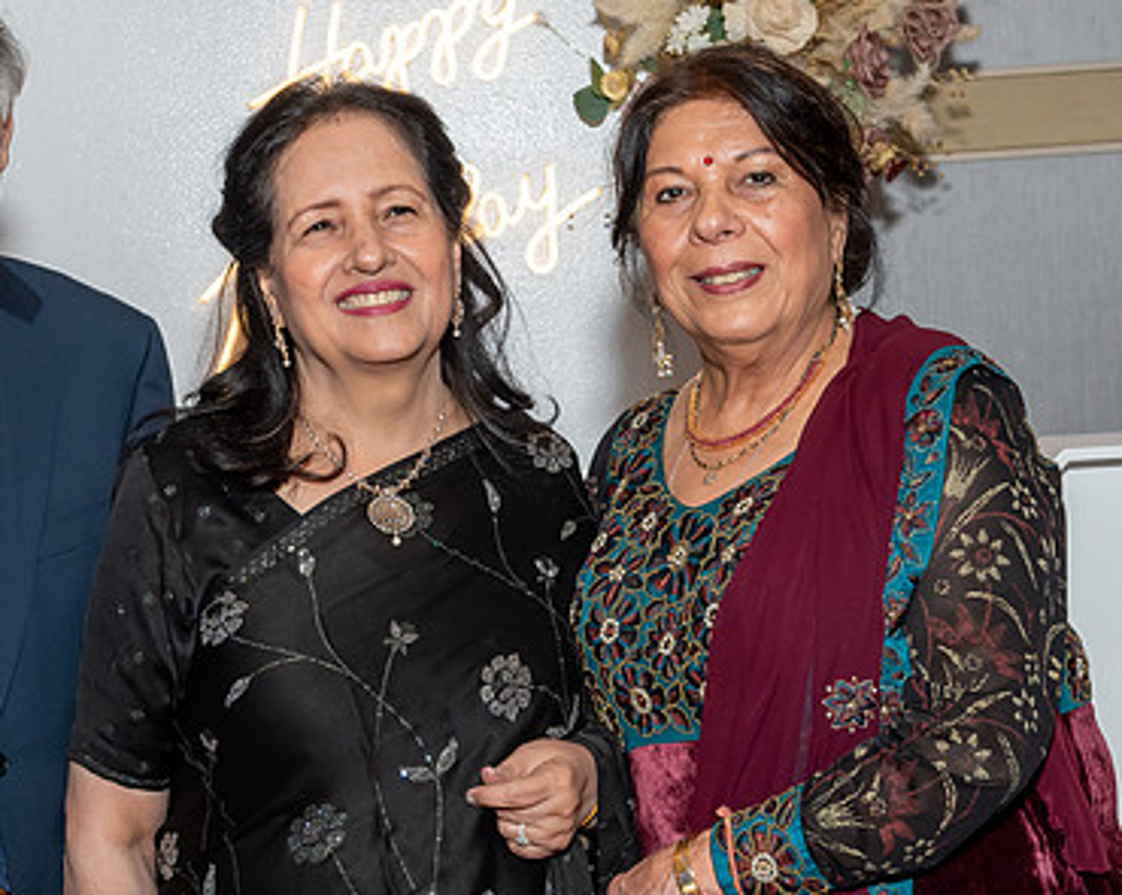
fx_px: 3117
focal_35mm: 94
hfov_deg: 20.3
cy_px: 573
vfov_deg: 16.3
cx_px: 360
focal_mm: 35
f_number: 7.1
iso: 500
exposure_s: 1/250
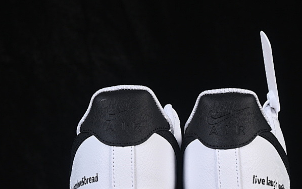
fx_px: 1136
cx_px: 184
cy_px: 137
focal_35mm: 138
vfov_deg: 9.5
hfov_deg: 15.1
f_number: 8
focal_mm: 50
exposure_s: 1/80
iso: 160
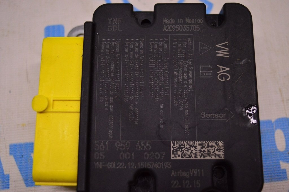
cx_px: 144
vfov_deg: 29.8
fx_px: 361
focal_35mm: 45
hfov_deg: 43.6
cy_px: 96
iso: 1600
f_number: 4.2
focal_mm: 30
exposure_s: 1/400
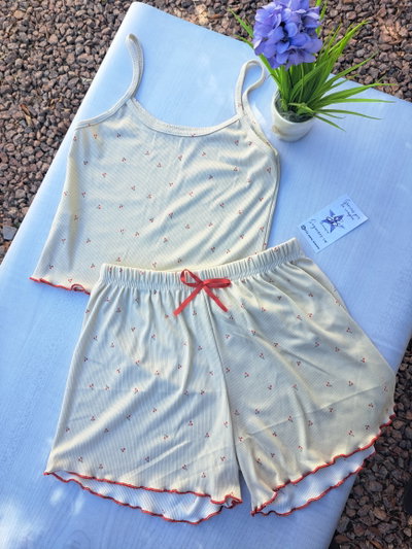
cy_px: 274
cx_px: 206
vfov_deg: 71.6
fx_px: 381
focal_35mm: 24
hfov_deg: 56.8
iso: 50
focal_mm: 5.23
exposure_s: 1/146
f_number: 1.8
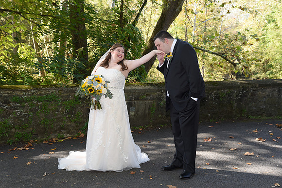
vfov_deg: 28.1
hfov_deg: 41.1
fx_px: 376
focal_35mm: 48
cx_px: 141
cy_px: 94
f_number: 5.6
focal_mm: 48
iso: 640
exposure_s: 1/200
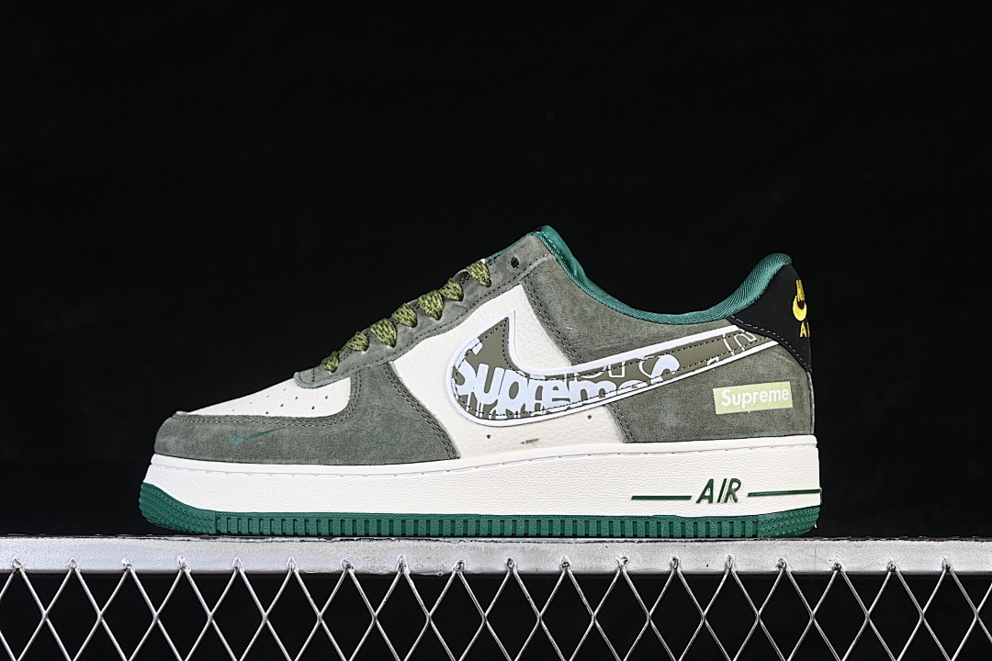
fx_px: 2067
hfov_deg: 27.0
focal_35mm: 75
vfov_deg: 18.2
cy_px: 330
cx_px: 496
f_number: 7.1
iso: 160
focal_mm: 50
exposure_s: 1/60
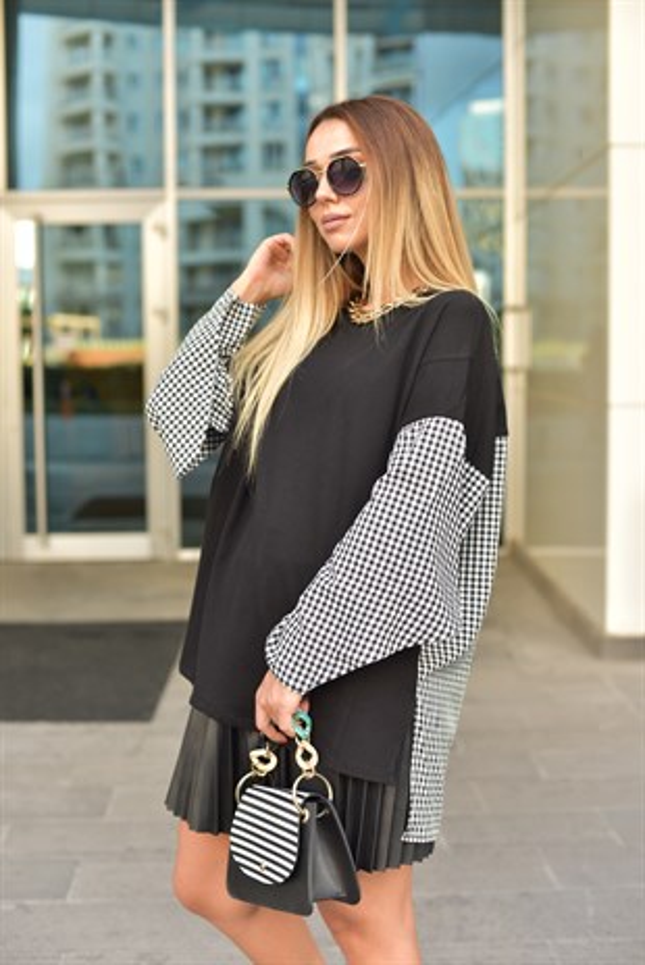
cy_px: 482
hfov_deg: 27.0
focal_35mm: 50
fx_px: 1342
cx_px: 322
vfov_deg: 39.6
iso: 1000
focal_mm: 50
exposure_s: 1/800
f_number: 3.2
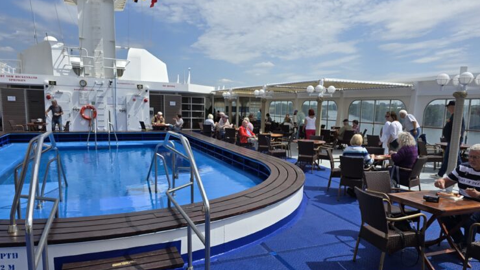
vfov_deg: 44.1
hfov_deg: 71.9
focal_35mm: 26
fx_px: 331
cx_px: 245
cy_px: 164
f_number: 1.7
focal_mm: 6.3
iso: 12
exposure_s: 1/1225
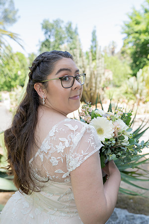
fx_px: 199
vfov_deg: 58.7
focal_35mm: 32
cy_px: 112
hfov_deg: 41.1
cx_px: 74
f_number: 4
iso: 250
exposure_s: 1/250
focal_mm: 32
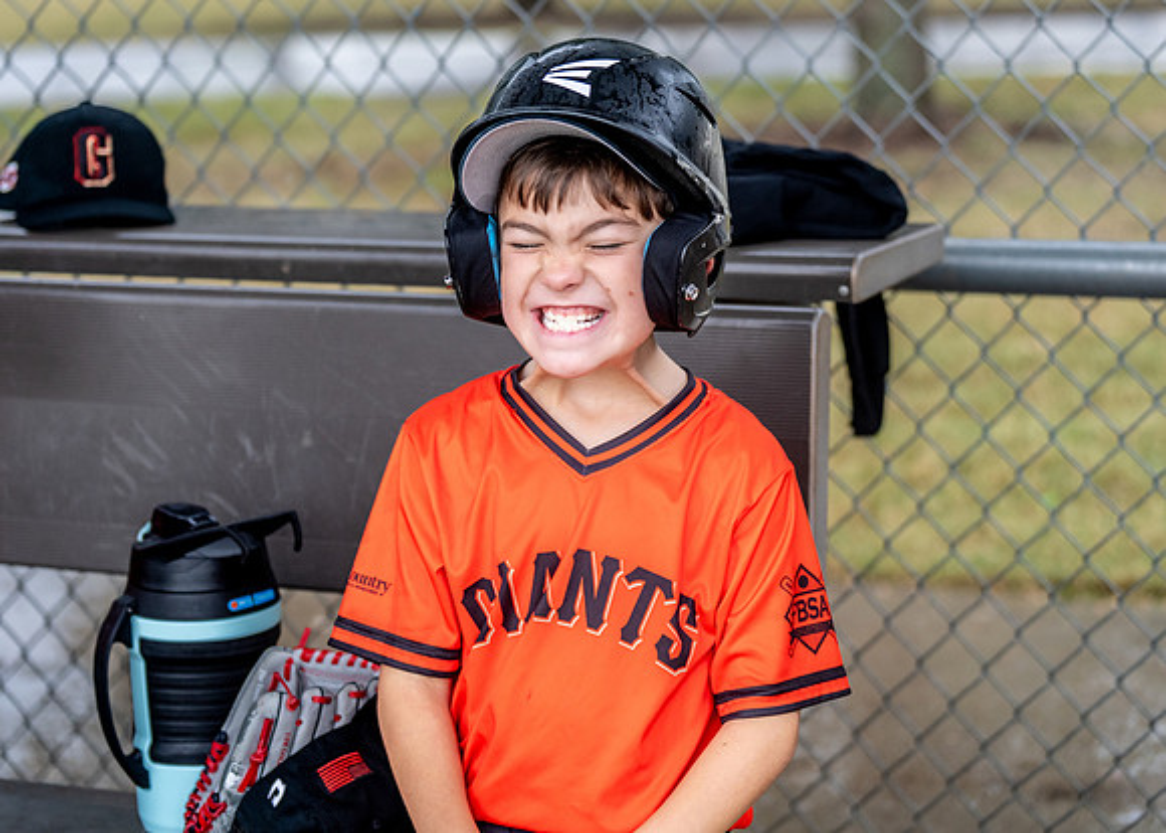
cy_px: 380
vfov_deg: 16.6
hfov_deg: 23.1
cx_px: 544
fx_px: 2855
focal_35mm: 86
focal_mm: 70
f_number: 2.8
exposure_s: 1/500
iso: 800
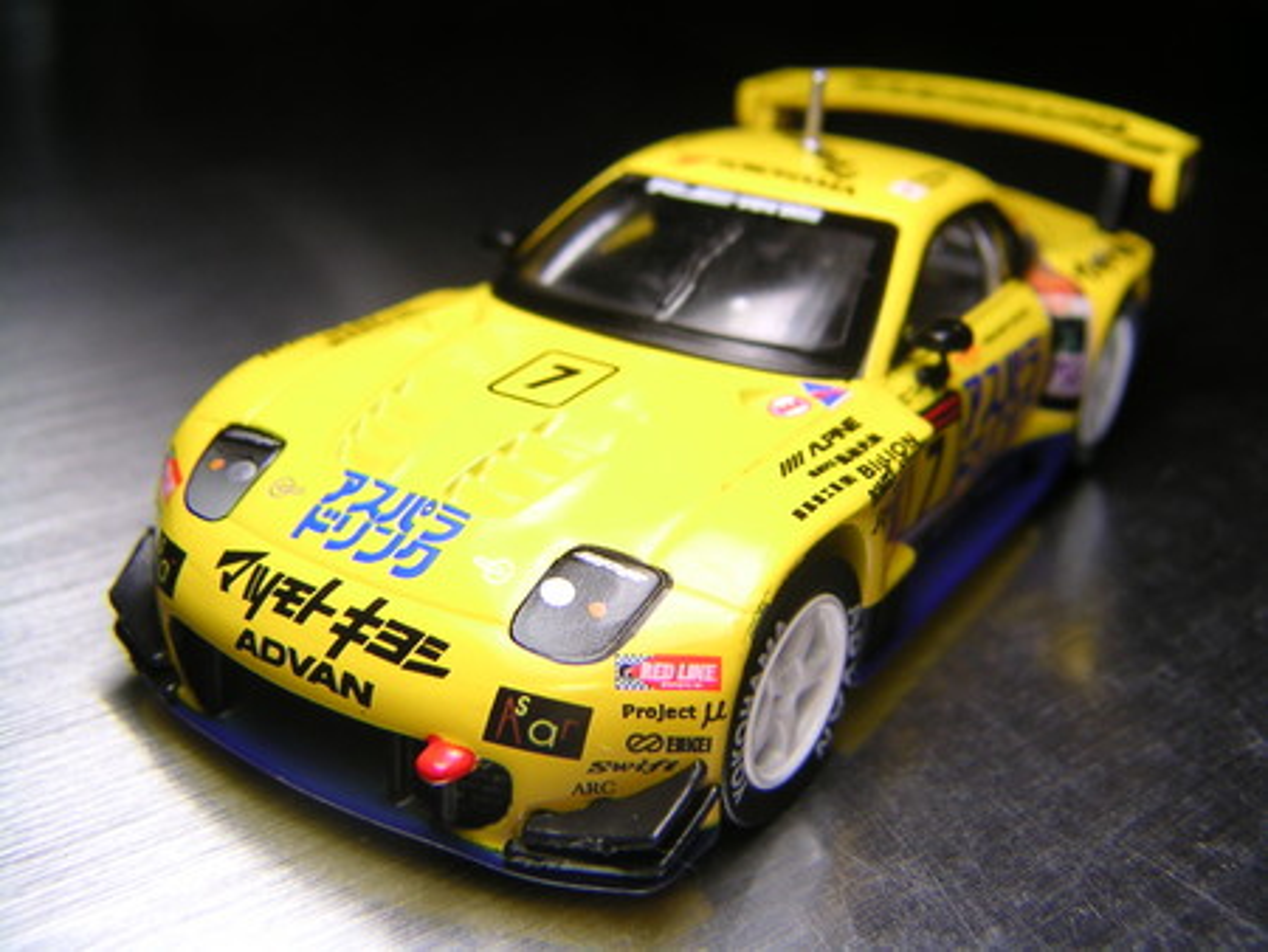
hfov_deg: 46.8
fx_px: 1466
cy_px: 476
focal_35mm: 40
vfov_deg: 36.0
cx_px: 634
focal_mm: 5.3
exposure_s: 1/180
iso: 64
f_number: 2.9
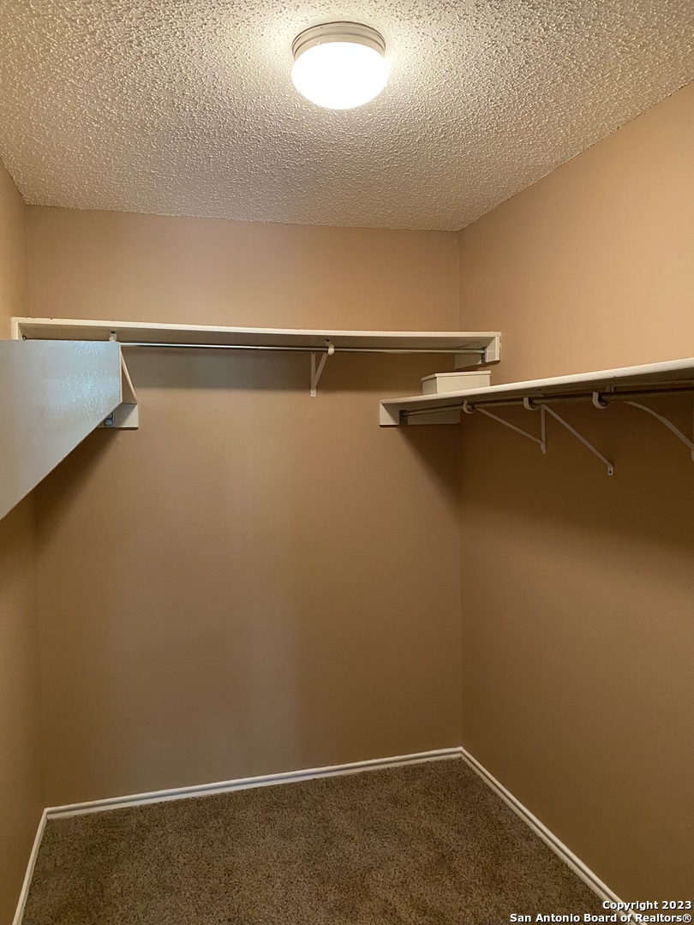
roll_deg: +0.8
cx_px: 347
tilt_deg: -1.4
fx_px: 695
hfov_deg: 53.1
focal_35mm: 26
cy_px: 462
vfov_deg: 67.3
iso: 400
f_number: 1.8
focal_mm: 4.25
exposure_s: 1/60
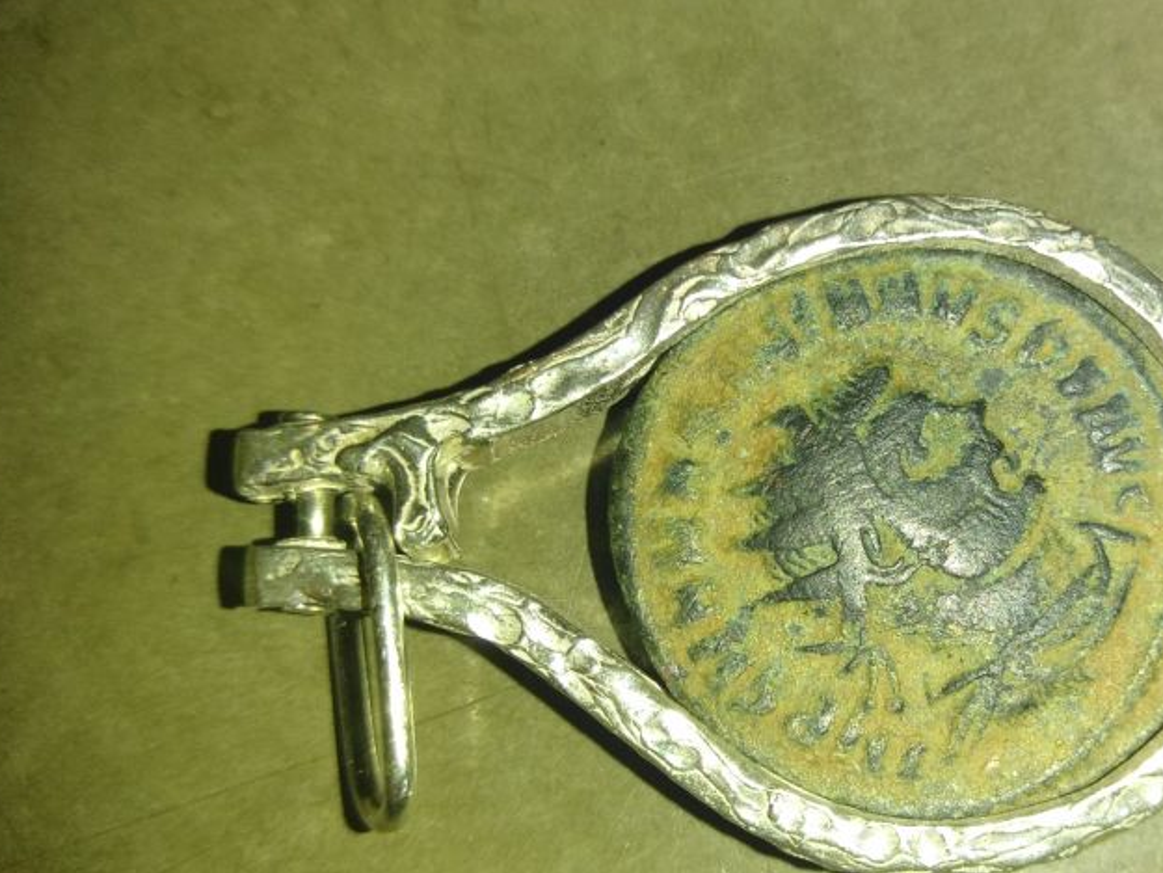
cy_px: 441
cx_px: 873
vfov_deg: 44.2
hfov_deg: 54.2
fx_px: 1075
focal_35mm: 32
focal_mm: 3.46
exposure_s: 1/387
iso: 100
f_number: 2.2
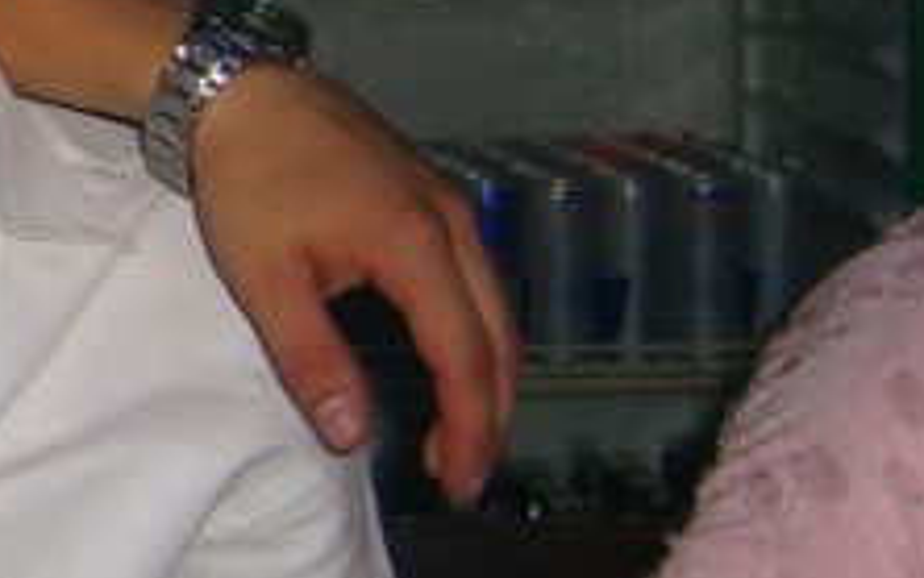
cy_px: 162
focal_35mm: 145
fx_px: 3653
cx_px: -583
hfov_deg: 13.4
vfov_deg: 9.0
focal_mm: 7.9
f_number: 2.8
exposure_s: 1/60
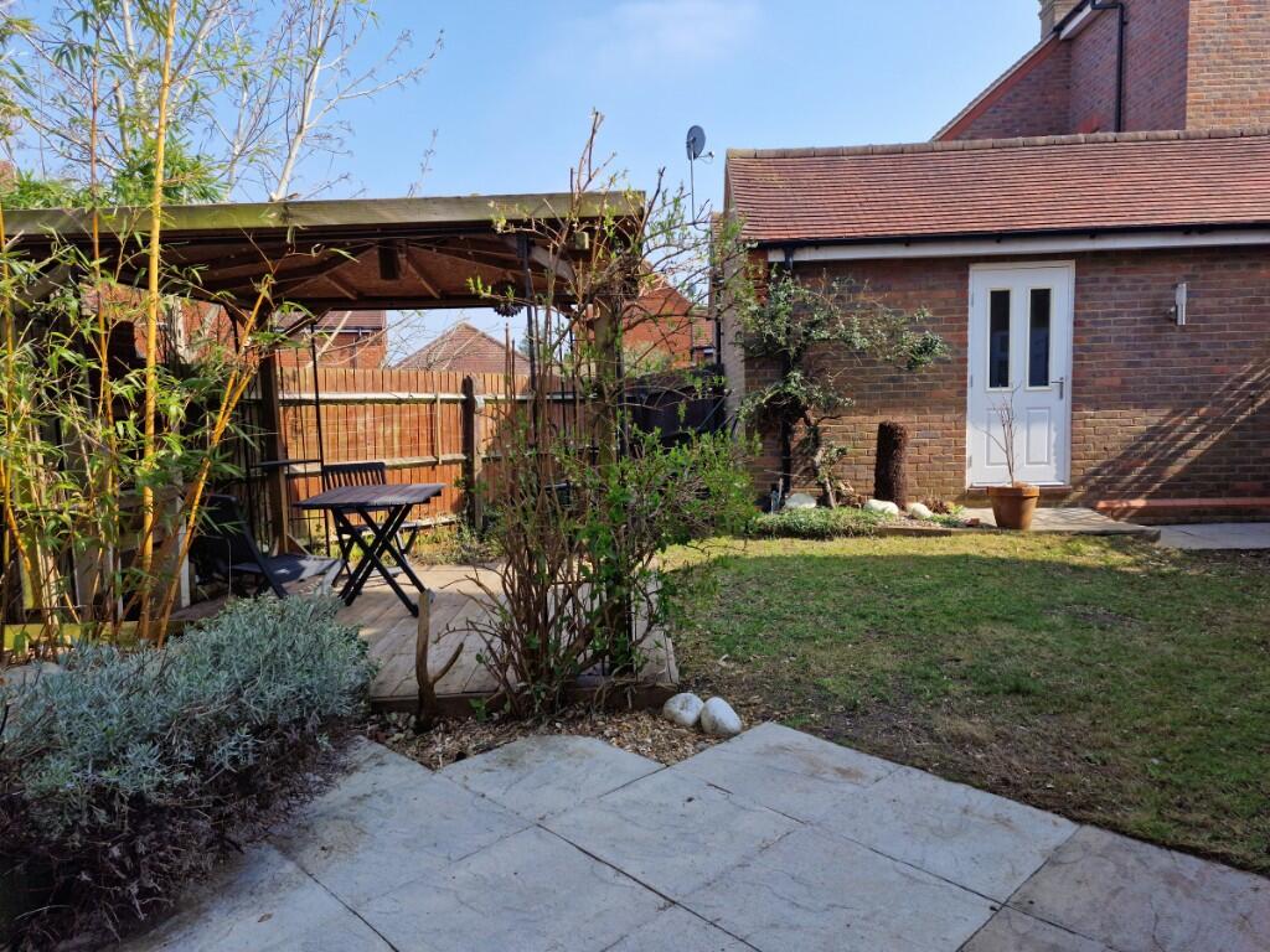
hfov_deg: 73.9
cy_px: 476
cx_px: 635
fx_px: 844
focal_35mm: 23
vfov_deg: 58.9
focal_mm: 6.4
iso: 50
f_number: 1.8
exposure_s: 1/492
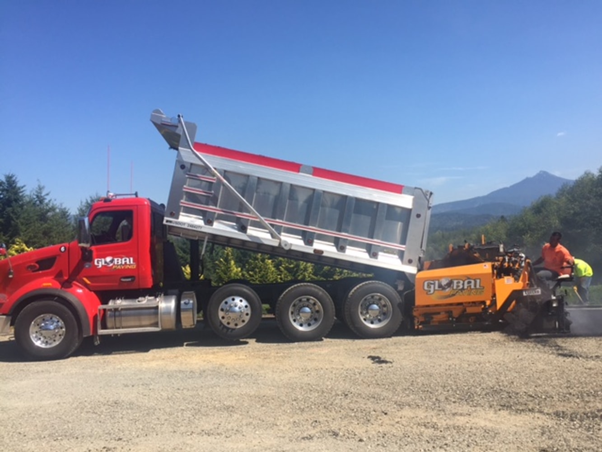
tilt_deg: +0.6
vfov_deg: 48.2
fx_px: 504
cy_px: 226
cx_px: 301
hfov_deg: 61.7
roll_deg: +0.8
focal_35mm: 29
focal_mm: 4.15
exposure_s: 1/1799
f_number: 2.2
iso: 32
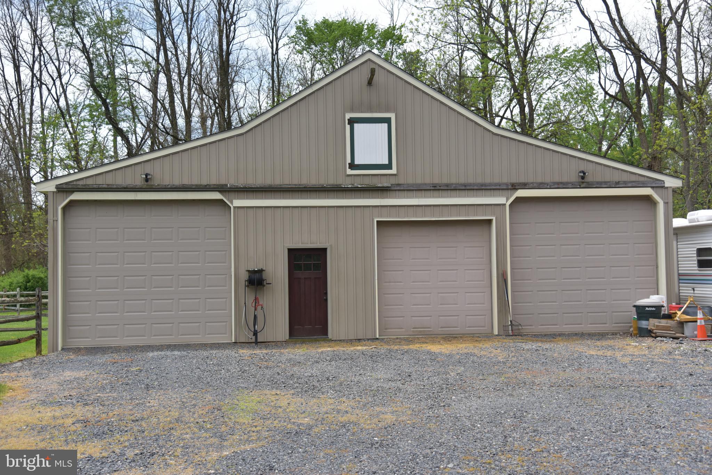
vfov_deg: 30.5
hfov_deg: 44.5
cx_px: 356
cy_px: 238
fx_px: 870
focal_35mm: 44
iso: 800
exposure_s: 1/4000
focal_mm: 44
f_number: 4.5
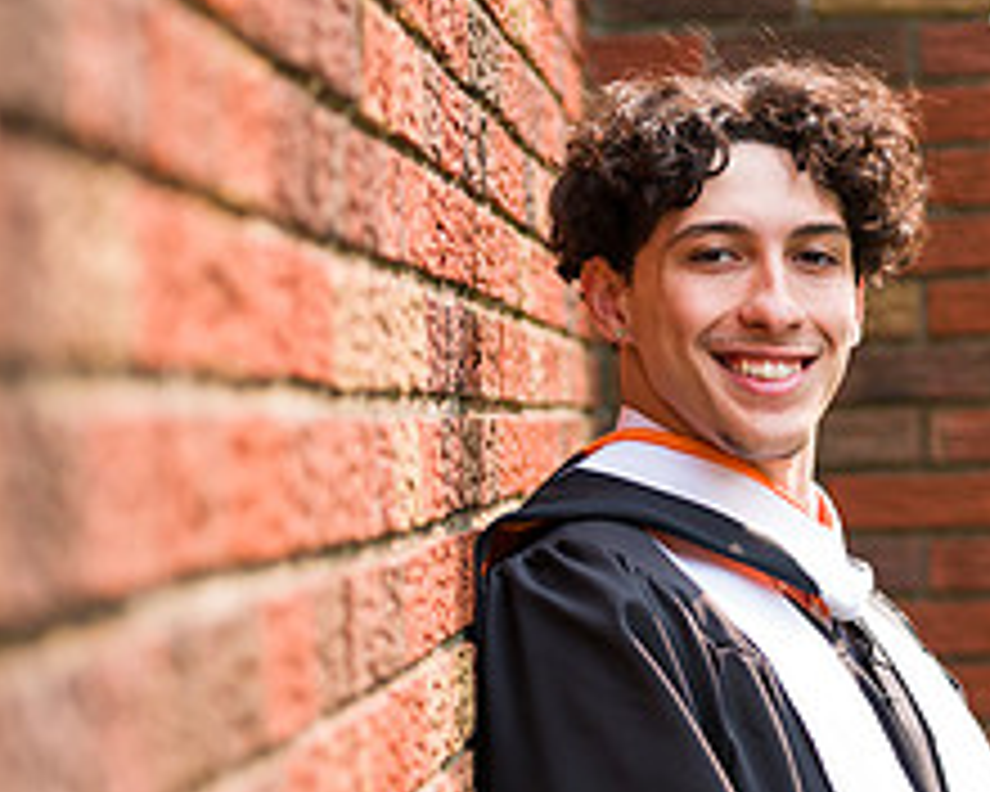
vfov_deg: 7.4
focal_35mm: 210
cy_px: 616
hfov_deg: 9.2
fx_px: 6153
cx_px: 684
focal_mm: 85
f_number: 3.2
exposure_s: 1/500
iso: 200
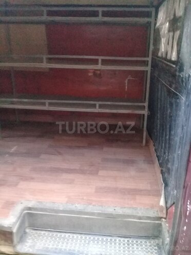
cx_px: 96
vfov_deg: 58.4
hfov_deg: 45.4
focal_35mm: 31
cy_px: 128
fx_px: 228
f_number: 2.2
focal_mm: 3.3
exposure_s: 1/17
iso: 800
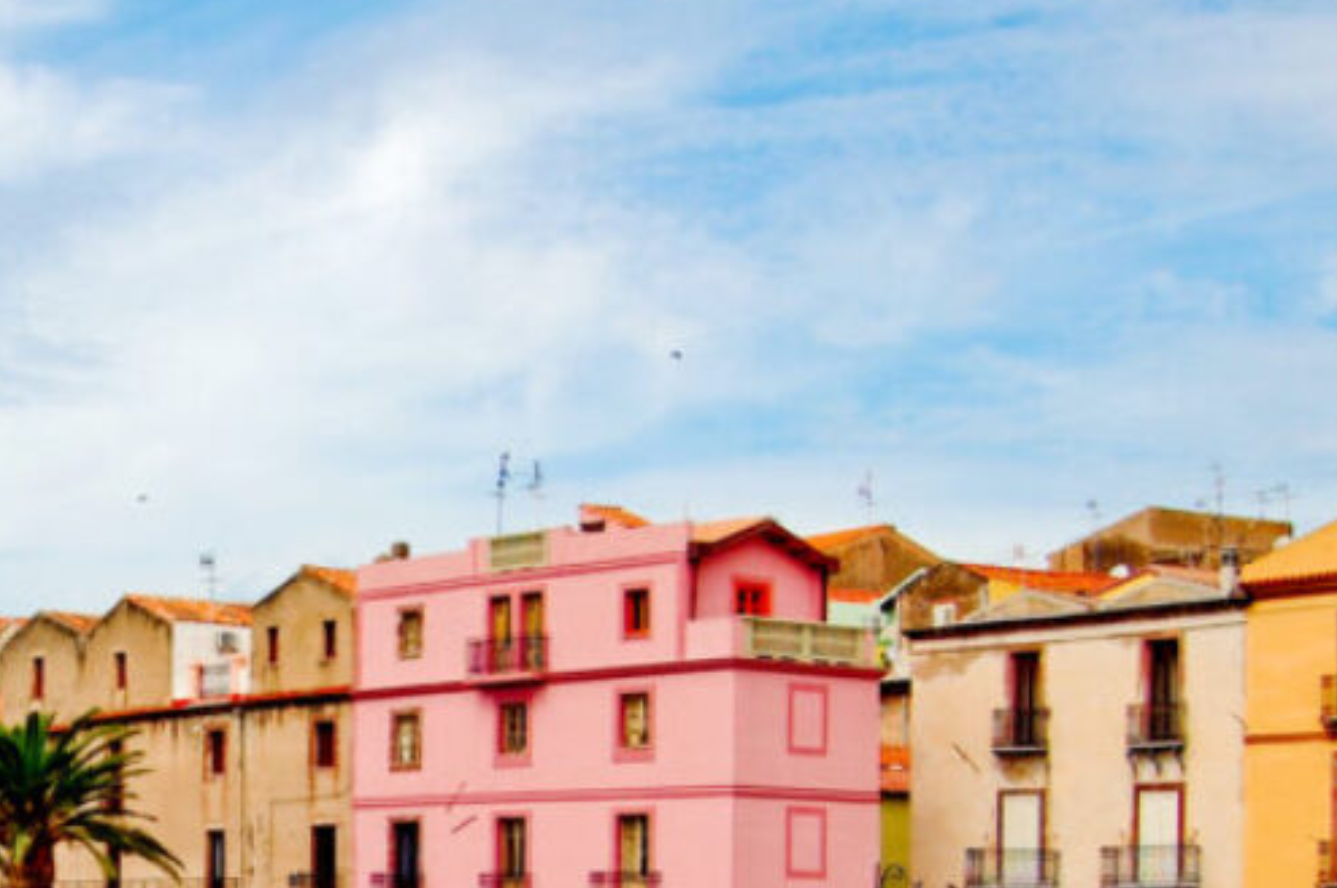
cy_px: 906
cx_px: 16
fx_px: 2968
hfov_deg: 24.3
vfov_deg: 16.6
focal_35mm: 80
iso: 200
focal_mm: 22
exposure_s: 1/320
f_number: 9
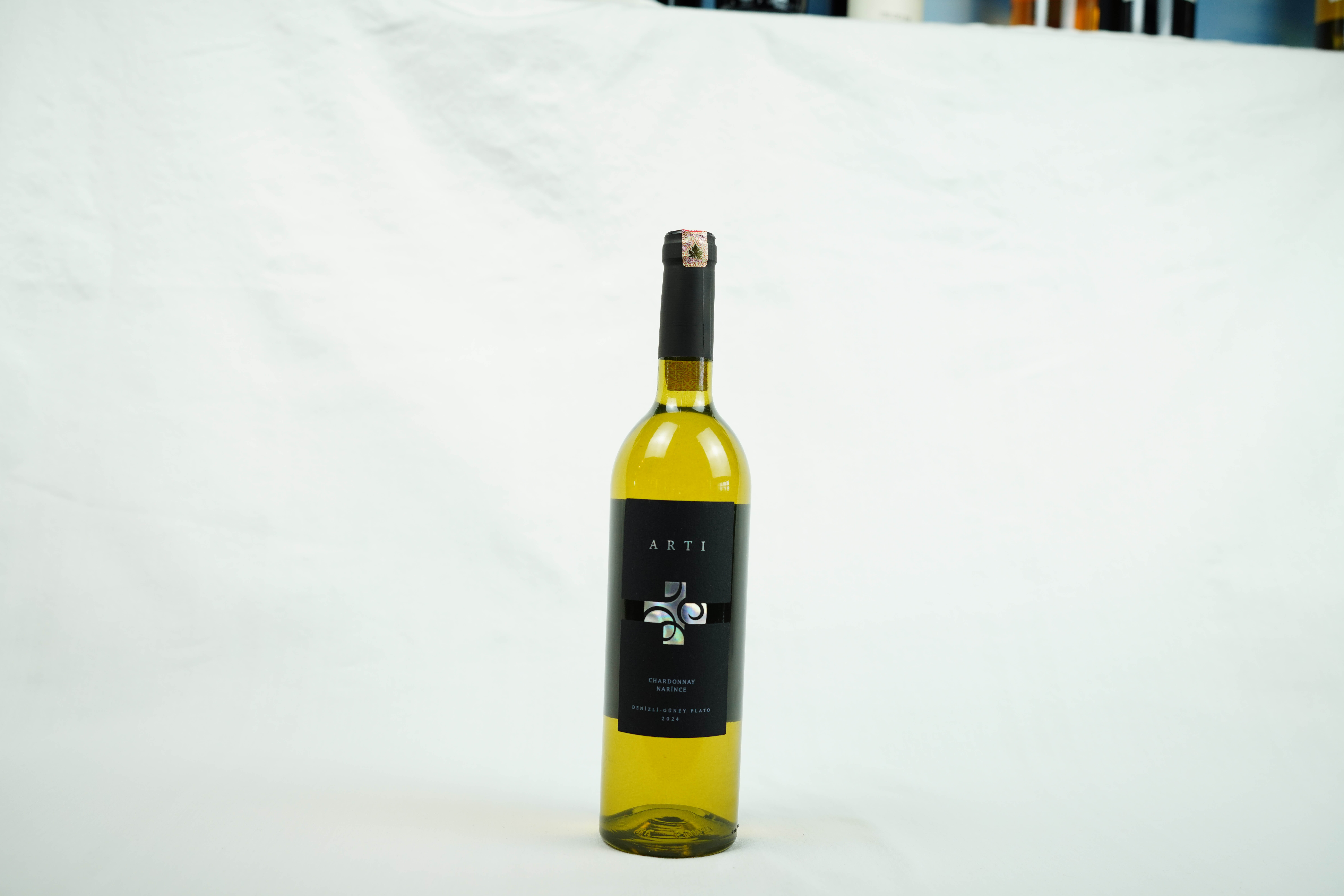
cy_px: 448
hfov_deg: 54.4
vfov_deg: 37.9
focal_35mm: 35
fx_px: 1307
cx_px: 672
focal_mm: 35
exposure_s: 1/200
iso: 500
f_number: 3.5
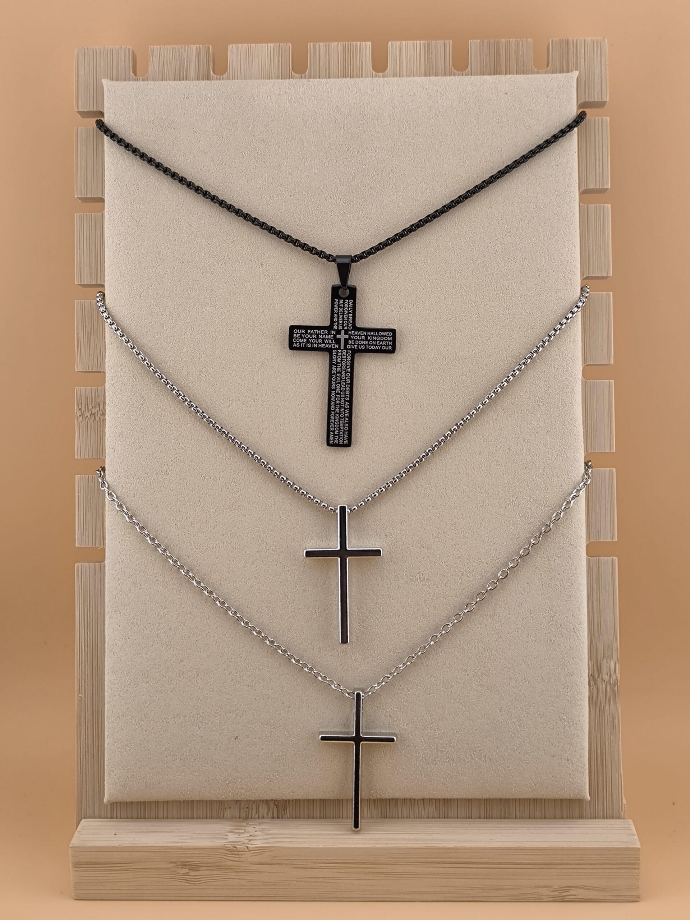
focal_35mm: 50
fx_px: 1329
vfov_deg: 38.2
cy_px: 460
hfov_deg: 29.1
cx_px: 345
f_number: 1.9
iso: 50
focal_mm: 6.92
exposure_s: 1/1010
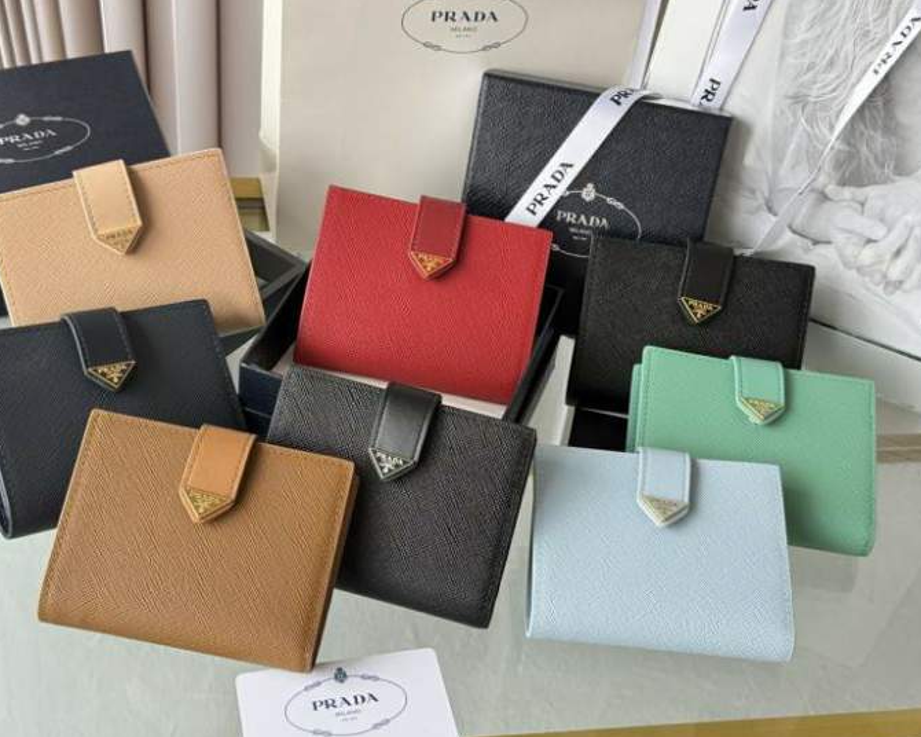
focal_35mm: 51
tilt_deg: -41.9
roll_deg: -7.8
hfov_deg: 36.7
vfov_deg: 29.7
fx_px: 1390
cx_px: 452
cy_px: 372
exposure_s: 1/197
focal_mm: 6.76
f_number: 1.78
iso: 64
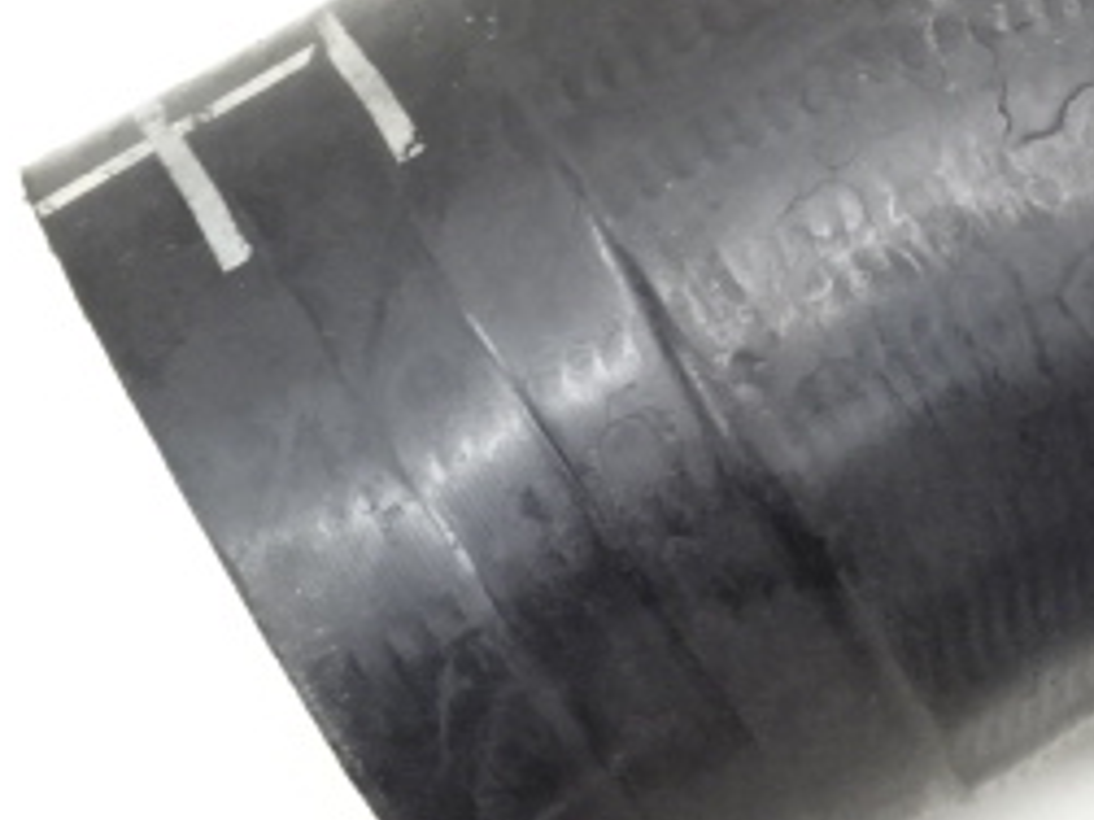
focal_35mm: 153
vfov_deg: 9.7
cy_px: 401
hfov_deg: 12.6
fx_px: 4833
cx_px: 1334
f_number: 4.5
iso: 500
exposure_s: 1/60
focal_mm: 10.23
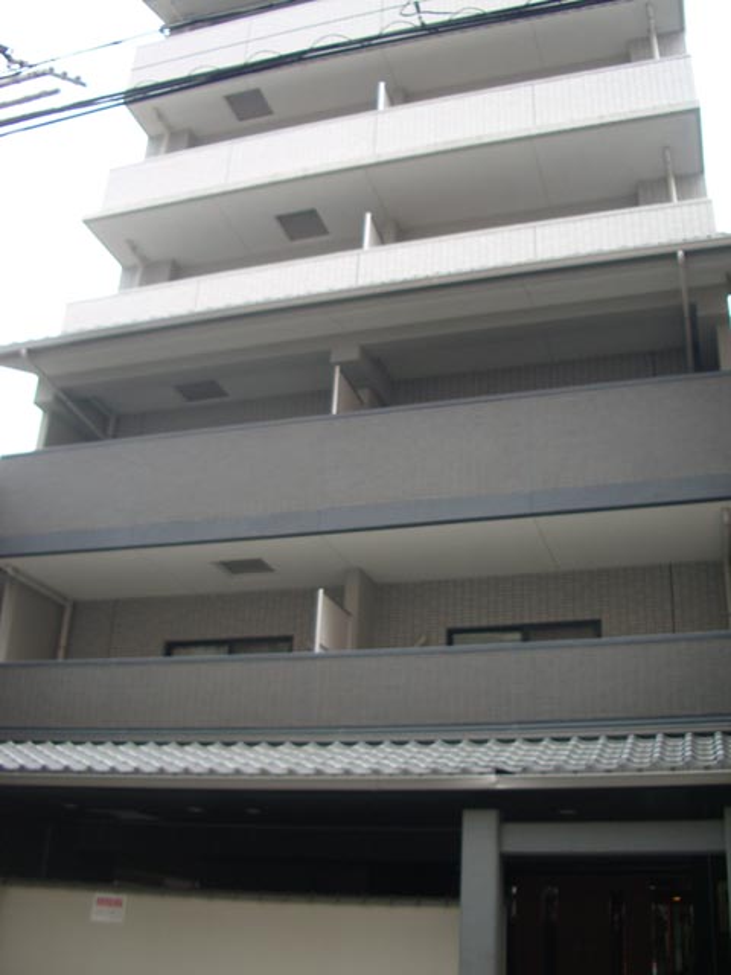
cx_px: 366
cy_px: 488
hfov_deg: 40.7
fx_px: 985
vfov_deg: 52.6
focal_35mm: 35
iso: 80
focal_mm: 5.8
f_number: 2.6
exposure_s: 1/125
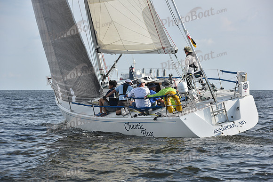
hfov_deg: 15.2
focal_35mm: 135
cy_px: 91
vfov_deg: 10.2
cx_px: 136
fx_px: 1024
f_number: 7.1
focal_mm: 135
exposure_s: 1/1250
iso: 250
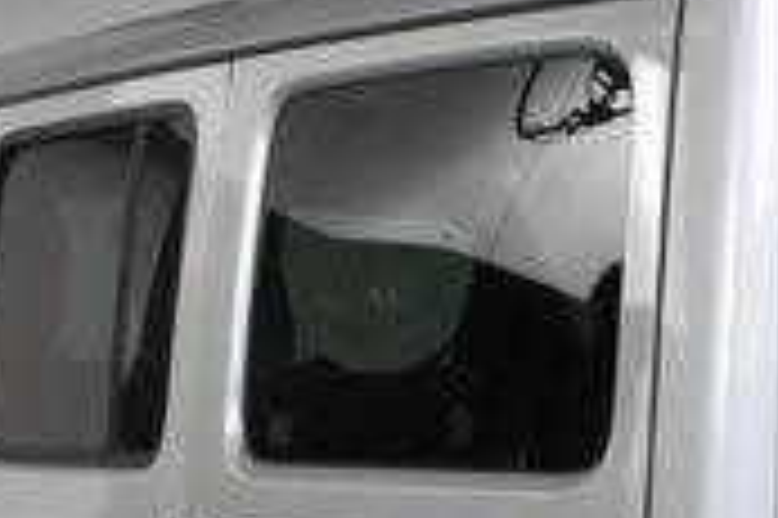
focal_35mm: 133
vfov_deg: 10.0
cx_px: 616
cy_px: 743
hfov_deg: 15.3
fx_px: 2871
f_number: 10
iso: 100
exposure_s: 1/160
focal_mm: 24
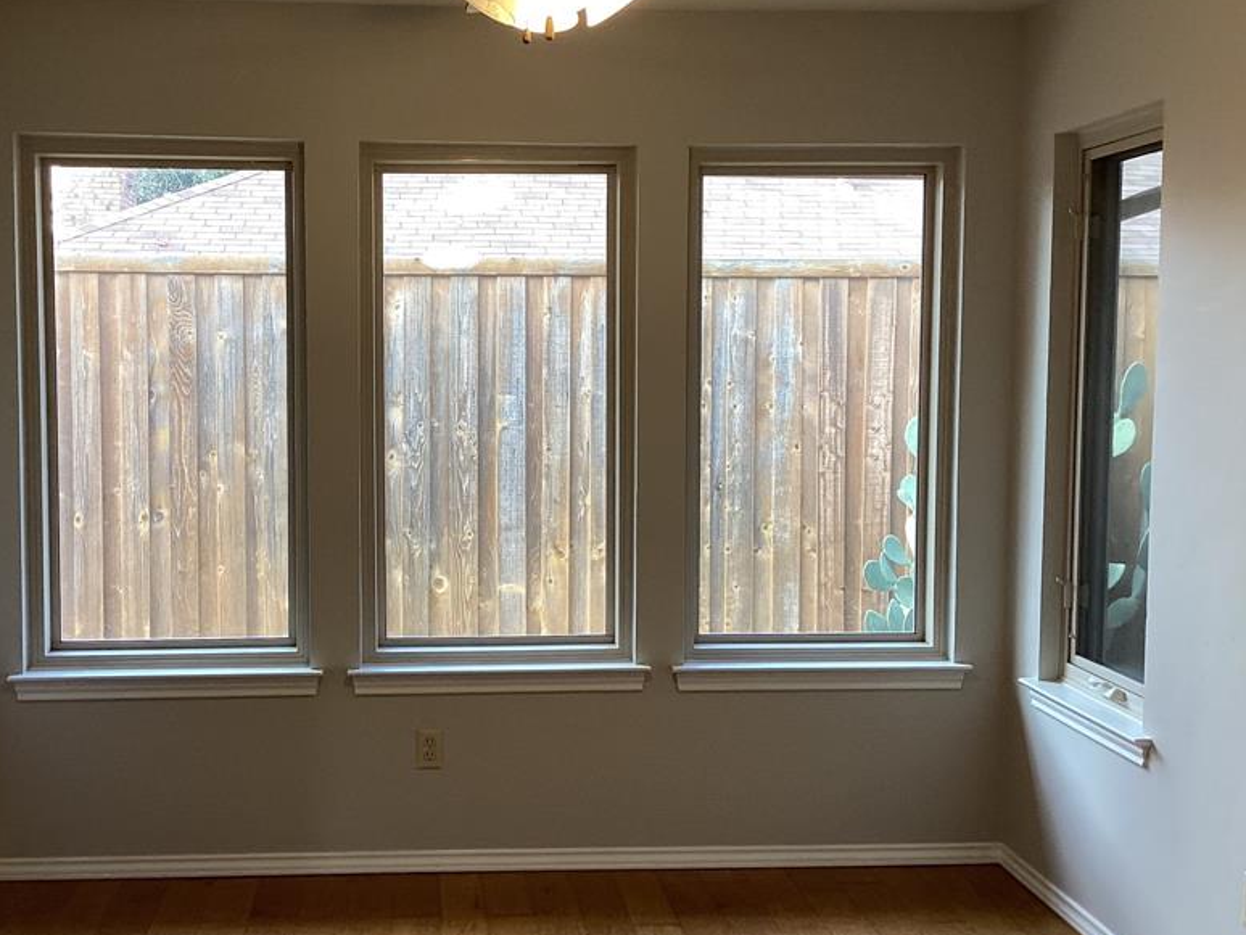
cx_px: 501
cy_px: 444
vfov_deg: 35.1
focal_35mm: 41
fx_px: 1476
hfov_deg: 45.5
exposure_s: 1/120
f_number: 2.4
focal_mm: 3.3
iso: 80
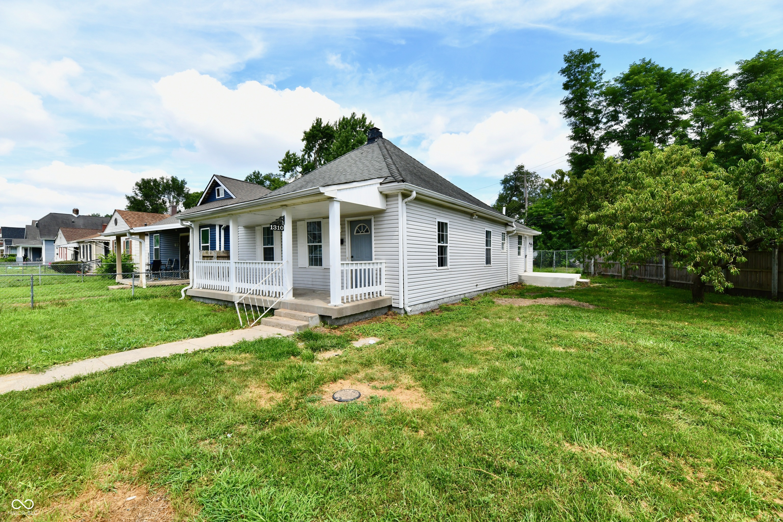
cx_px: 392
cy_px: 261
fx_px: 304
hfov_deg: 104.3
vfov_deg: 81.2
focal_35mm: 14
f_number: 10
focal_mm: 14
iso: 640
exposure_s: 1/400
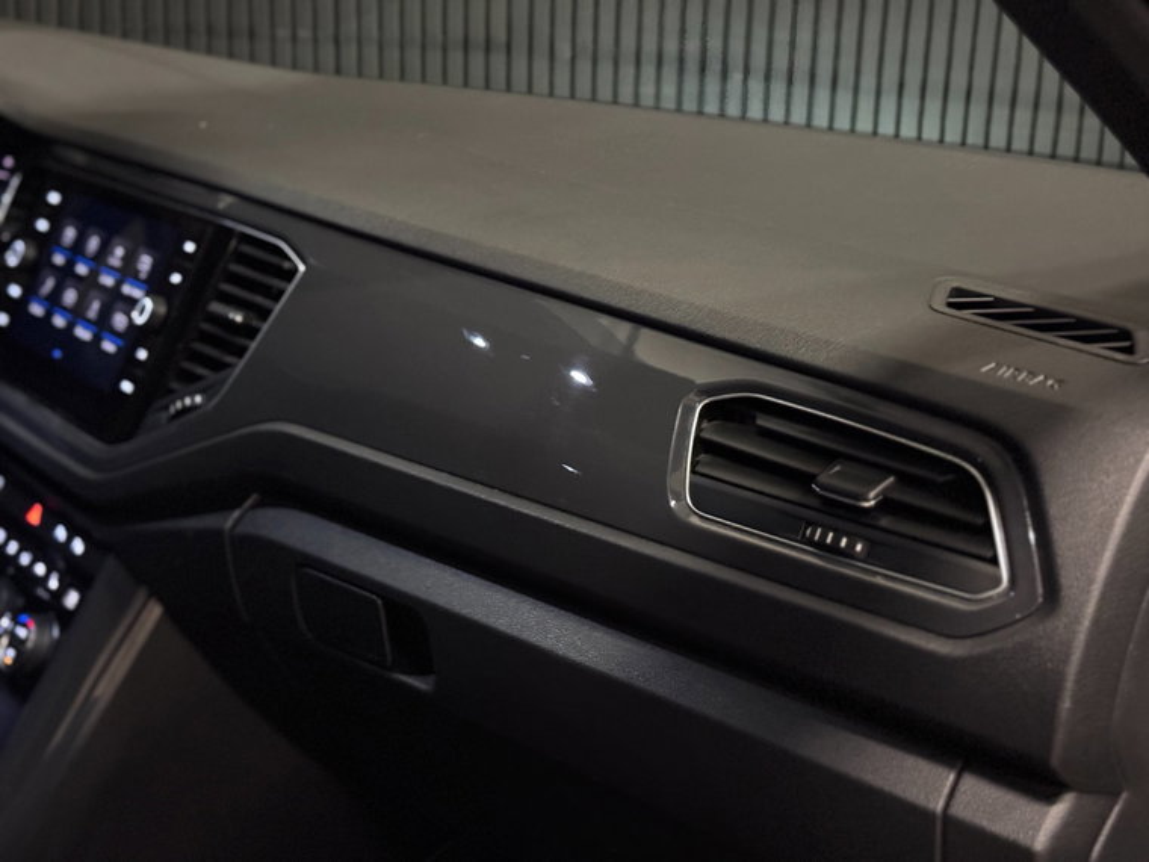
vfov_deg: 30.3
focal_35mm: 48
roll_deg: -0.8
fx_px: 1593
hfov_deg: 39.7
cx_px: 574
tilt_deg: -14.9
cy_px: 431
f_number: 1.78
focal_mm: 6.76
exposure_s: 1/17
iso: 1600
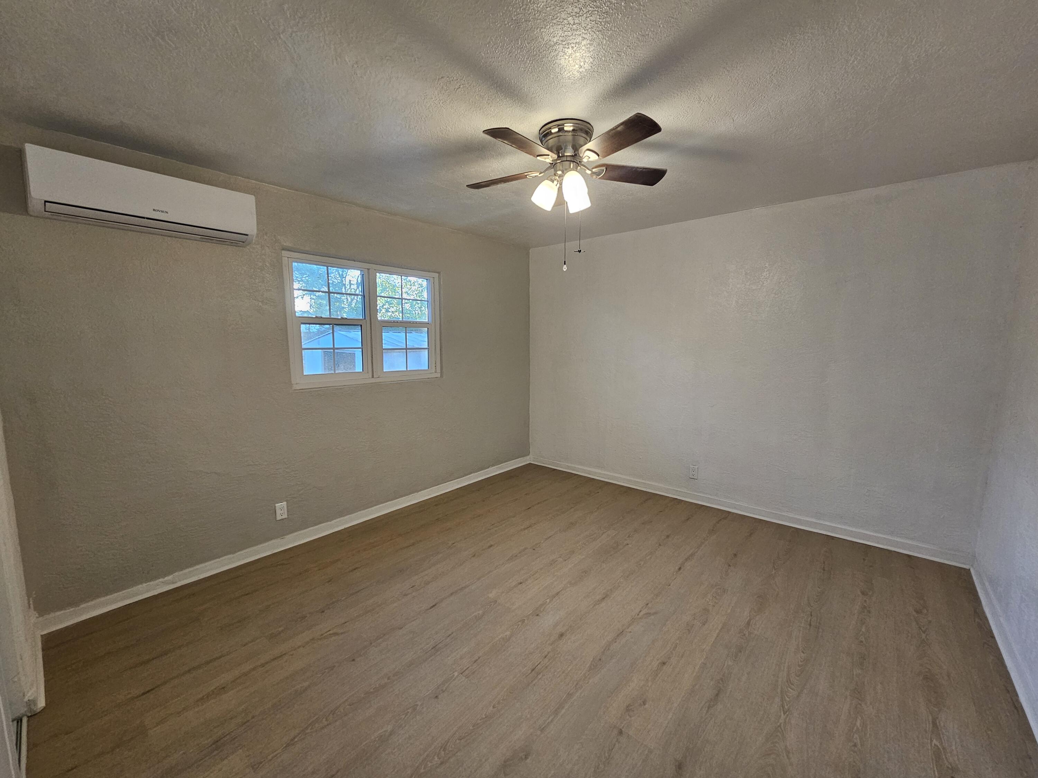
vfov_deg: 89.9
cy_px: 389
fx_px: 390
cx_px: 519
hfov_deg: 106.2
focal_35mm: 13
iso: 200
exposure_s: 1/60
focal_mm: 2.2
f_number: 2.2
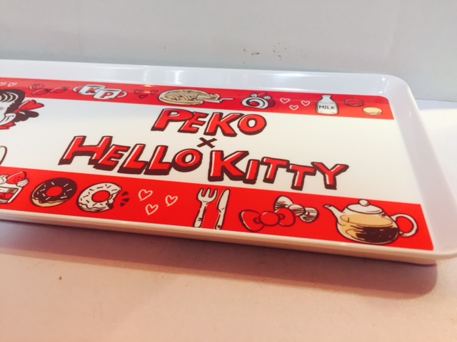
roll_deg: +1.1
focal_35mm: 29
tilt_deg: -33.0
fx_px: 383
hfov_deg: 61.7
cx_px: 228
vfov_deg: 48.2
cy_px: 171
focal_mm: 4.15
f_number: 2.2
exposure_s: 1/33
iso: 100
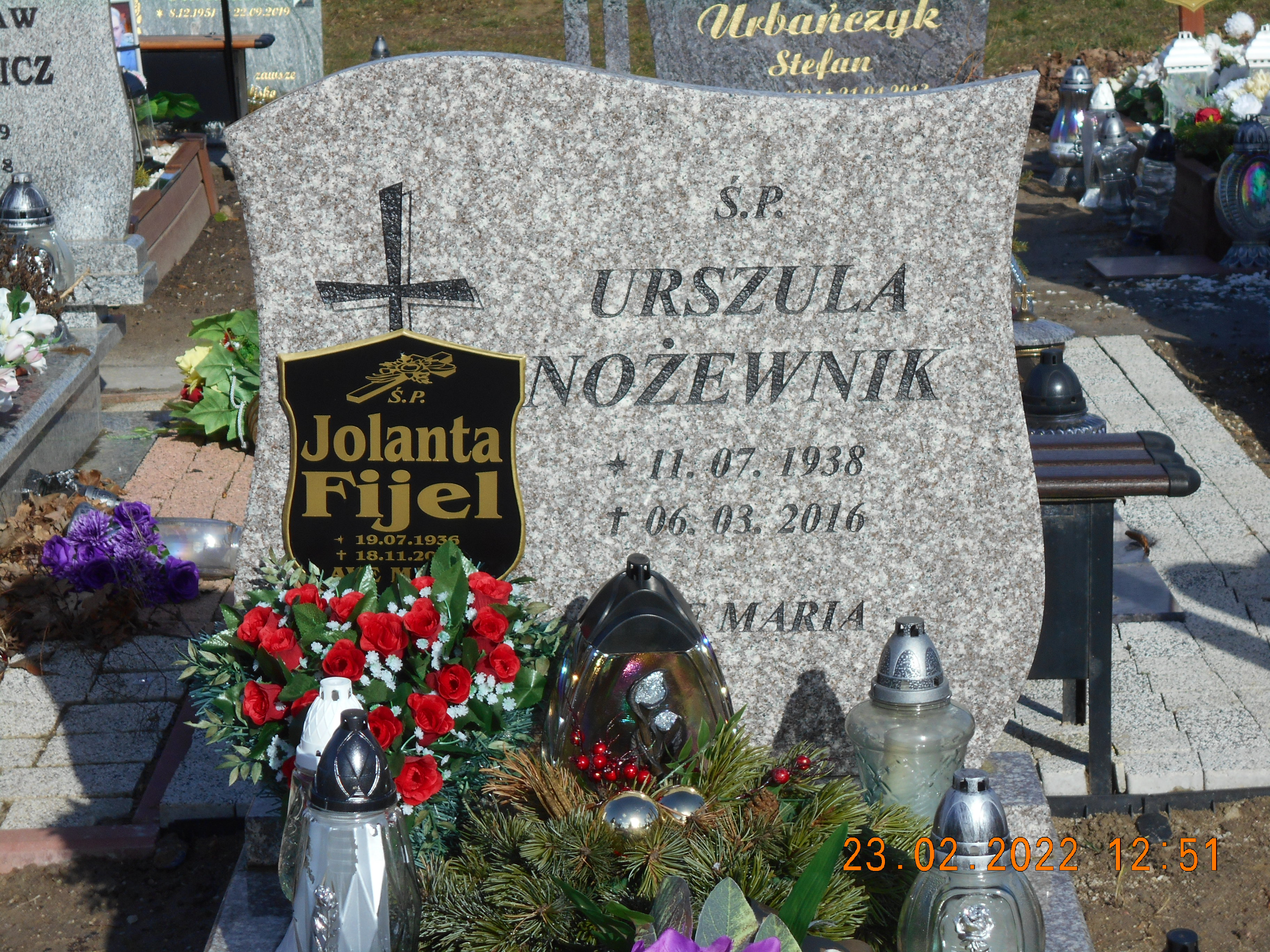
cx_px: 635
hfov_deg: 22.8
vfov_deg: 17.2
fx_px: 3155
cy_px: 476
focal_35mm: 86
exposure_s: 1/500
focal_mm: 15.4
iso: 80
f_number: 6.3
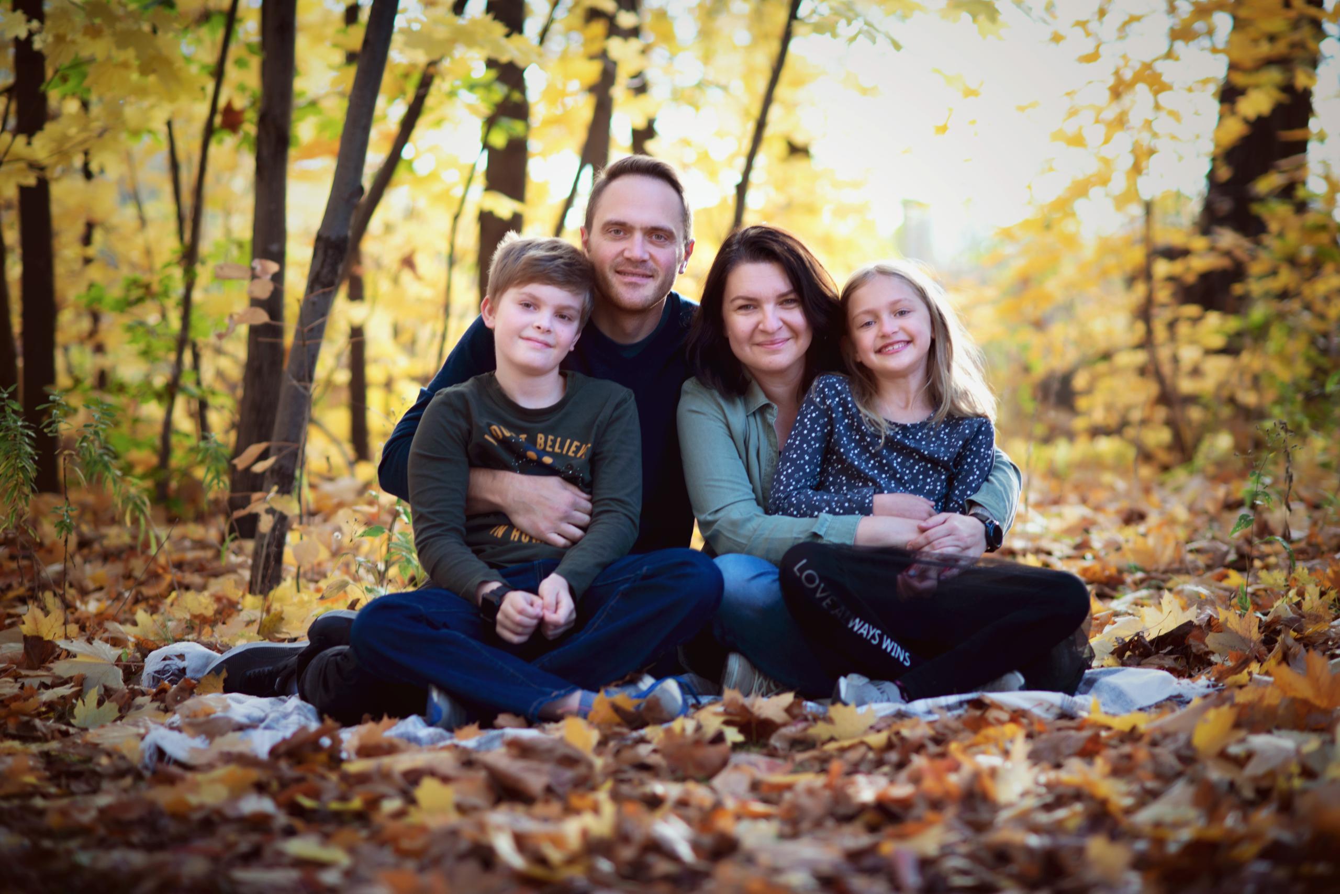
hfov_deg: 23.9
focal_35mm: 85
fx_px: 3164
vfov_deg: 16.1
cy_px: 447
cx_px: 670
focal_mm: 85
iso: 200
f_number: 2.2
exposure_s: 1/320
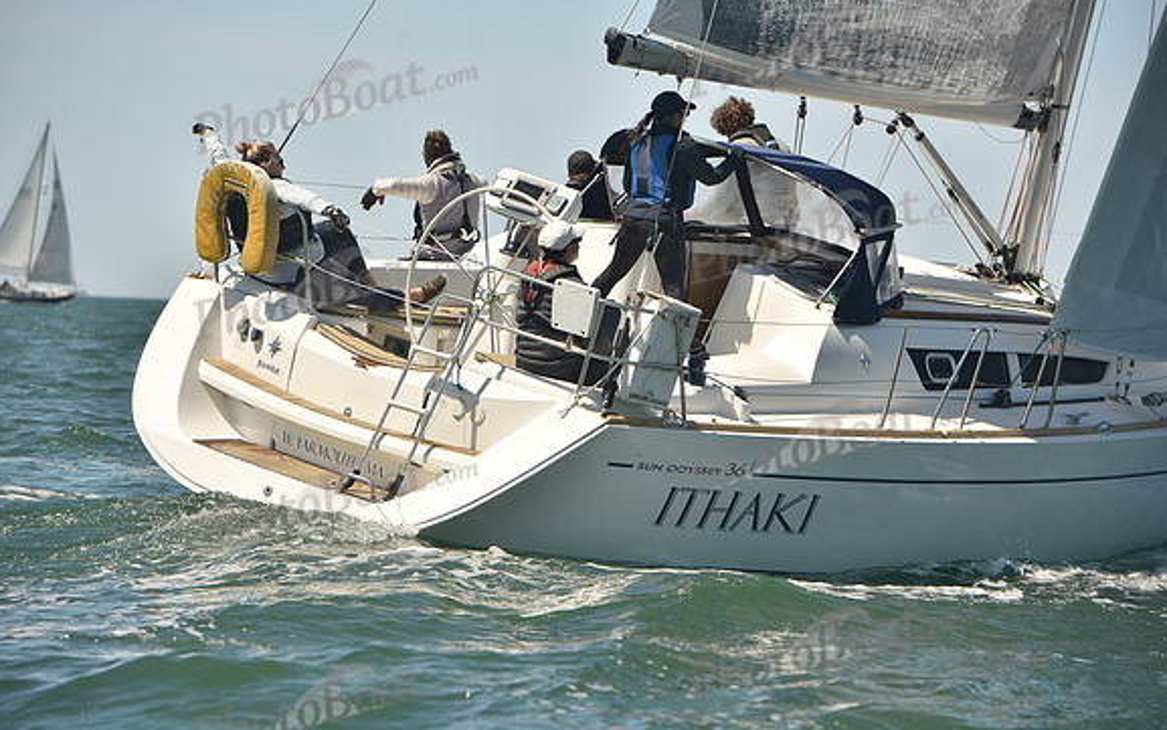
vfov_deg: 7.8
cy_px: 365
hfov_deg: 12.4
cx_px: 585
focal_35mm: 169
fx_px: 5377
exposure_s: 1/800
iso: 250
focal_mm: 165
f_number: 6.3
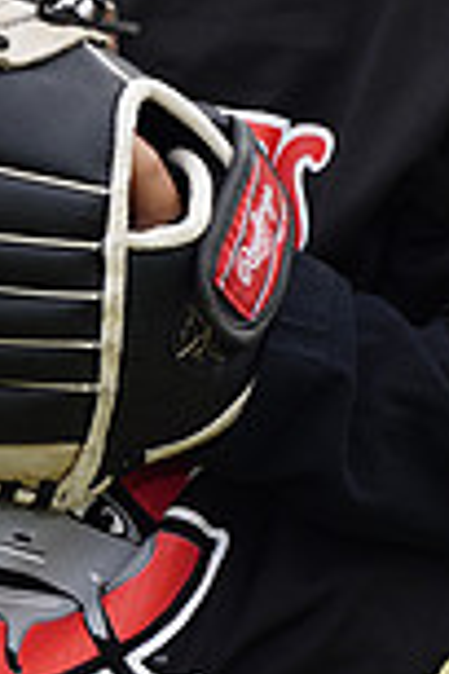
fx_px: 13768
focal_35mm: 736
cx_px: 64
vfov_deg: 2.8
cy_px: -225
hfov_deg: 1.9
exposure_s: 1/250
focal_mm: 194
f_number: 5.6
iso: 100
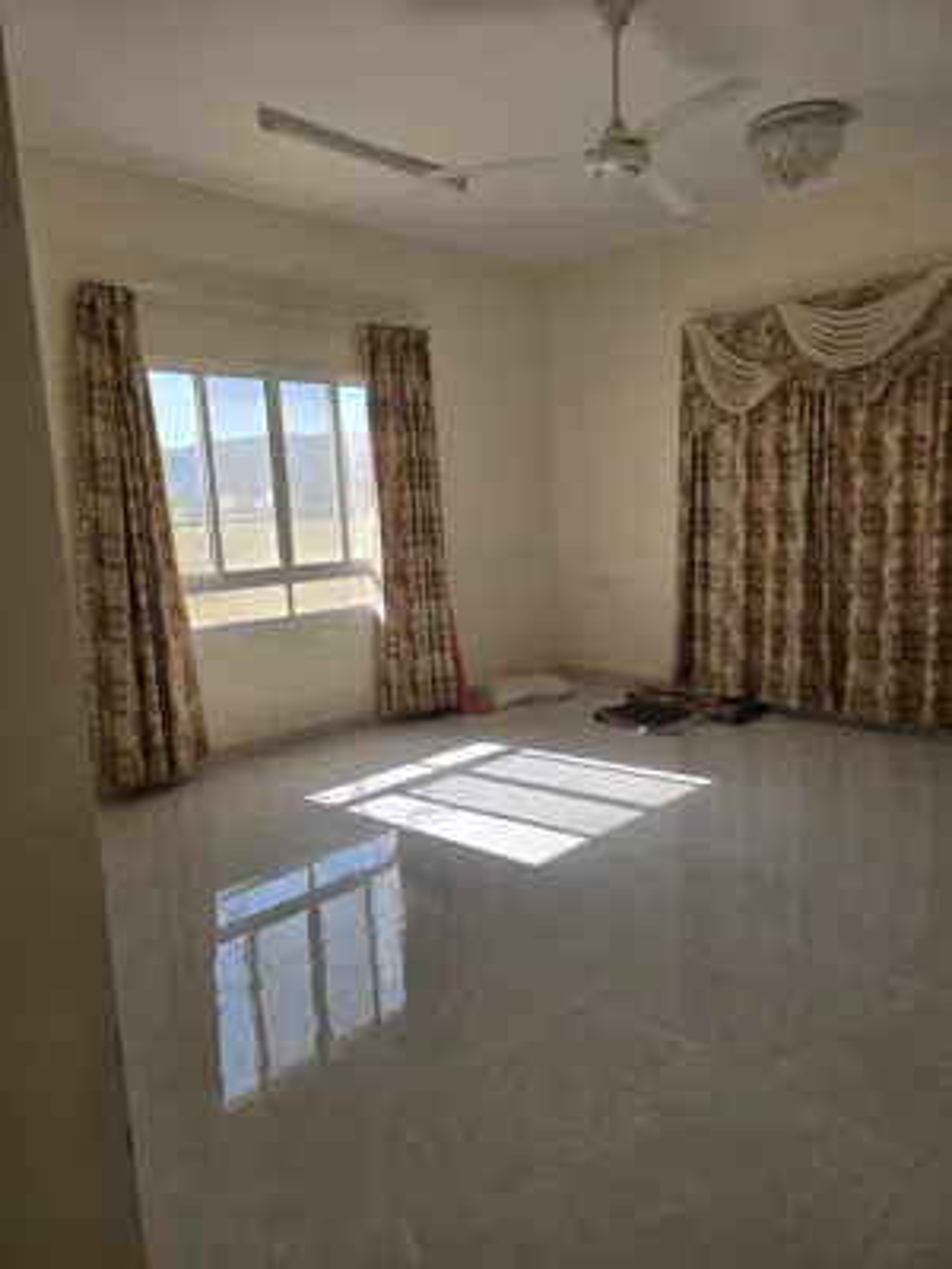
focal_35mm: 23
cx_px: 476
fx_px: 843
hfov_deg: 58.9
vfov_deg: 73.9
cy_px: 634
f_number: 1.7
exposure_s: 1/180
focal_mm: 6.3
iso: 20
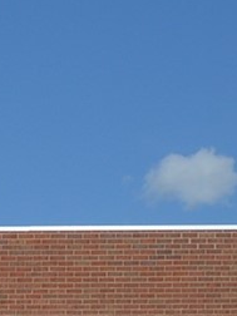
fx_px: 2273
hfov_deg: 5.9
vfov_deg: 7.4
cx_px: -140
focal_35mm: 249
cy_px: 801
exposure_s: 1/400
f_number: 9
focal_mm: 20
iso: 100
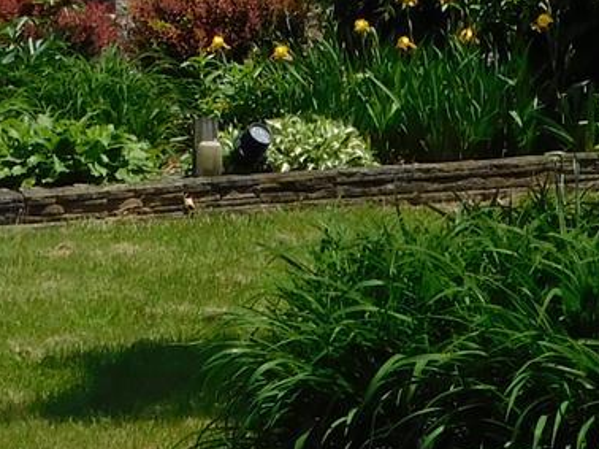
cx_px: 212
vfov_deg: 5.9
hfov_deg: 8.1
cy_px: -612
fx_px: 4220
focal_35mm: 244
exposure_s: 1/1250
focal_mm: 8
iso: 125
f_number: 3.7
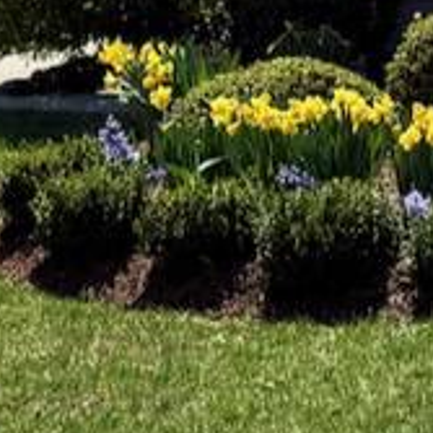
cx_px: 1330
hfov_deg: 8.7
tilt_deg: +8.3
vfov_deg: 9.6
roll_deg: -0.8
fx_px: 2307
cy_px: -570
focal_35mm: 163
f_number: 1.78
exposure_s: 1/4673
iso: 80
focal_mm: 6.76
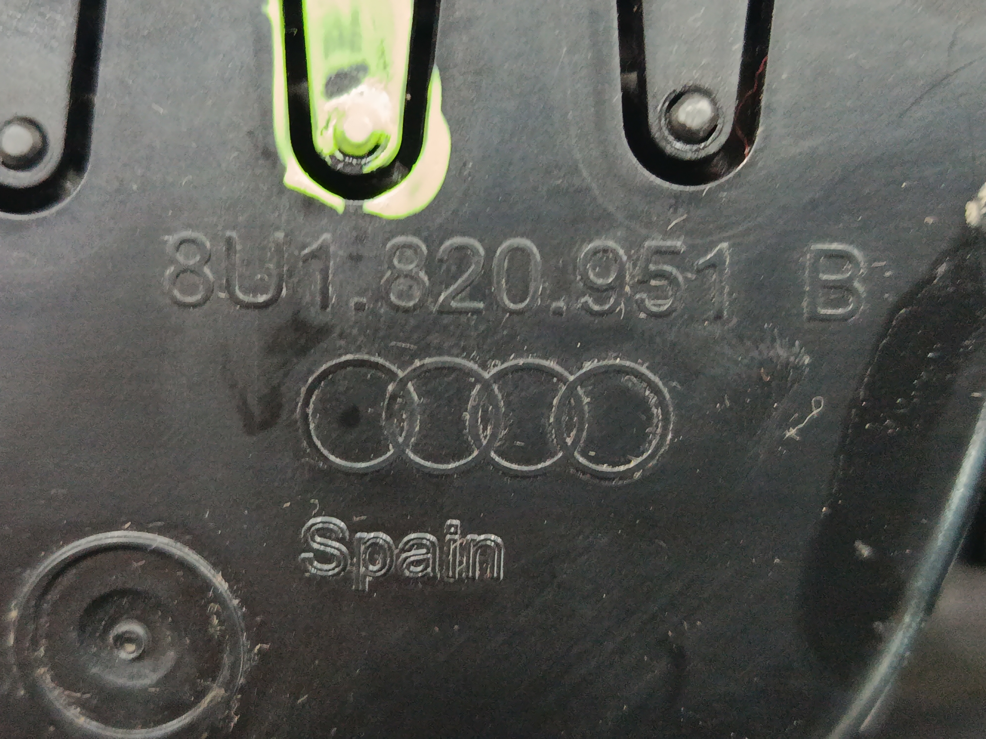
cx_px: 493
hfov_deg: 39.7
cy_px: 370
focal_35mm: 48
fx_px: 1367
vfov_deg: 30.3
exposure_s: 1/25
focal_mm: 5.24
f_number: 1.7
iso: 2039
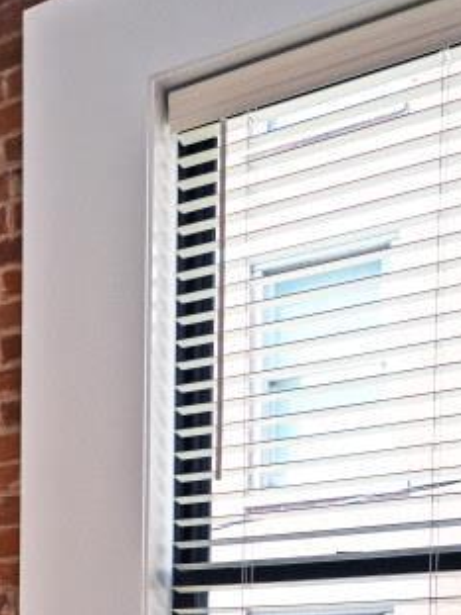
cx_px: -657
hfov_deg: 14.4
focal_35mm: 65
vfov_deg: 26.7
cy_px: 726
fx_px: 1155
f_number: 5
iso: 200
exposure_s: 1/100
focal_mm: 14
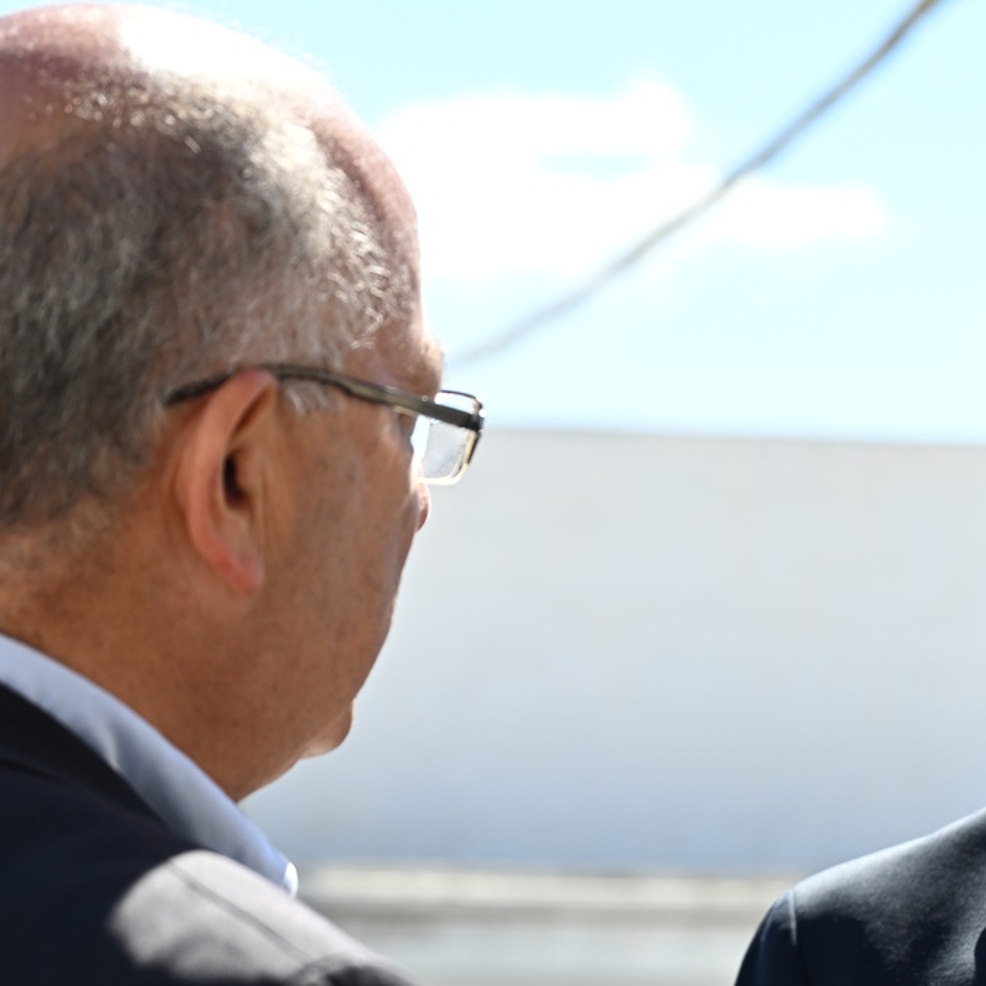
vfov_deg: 13.5
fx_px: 4157
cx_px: 758
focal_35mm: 129
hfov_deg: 13.5
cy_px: 721
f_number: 4
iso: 100
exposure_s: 1/500
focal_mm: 59
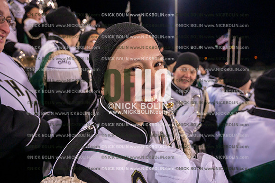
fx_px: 183
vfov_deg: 53.1
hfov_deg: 73.8
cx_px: 138
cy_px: 92
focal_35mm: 24
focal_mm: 24
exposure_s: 1/640
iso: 5000
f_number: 4.5
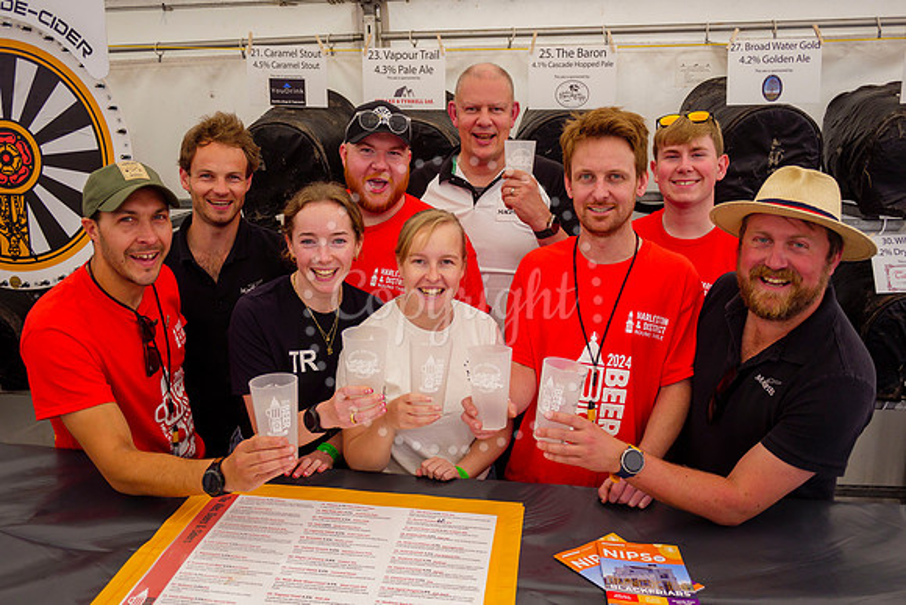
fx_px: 759
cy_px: 302
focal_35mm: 30
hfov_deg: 61.6
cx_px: 453
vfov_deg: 43.4
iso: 200
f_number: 2.5
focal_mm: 14
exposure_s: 1/400
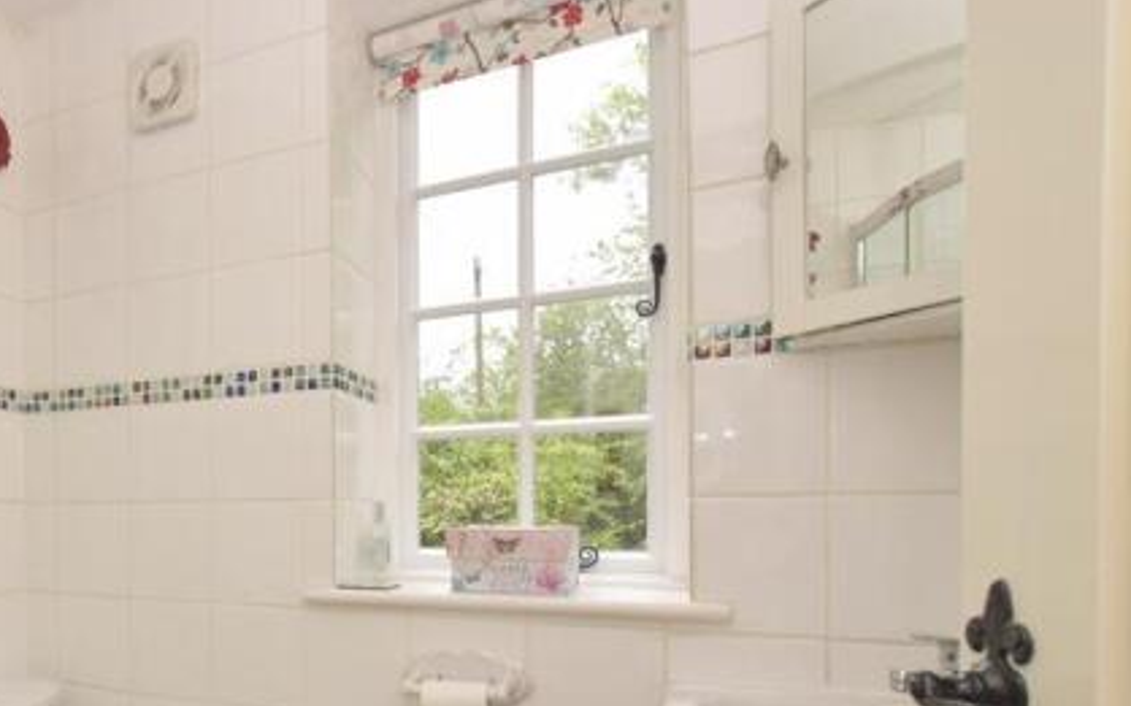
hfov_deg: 69.2
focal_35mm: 24
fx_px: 740
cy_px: 526
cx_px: 265
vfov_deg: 49.1
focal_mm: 10
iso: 400
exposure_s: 1/125
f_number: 10
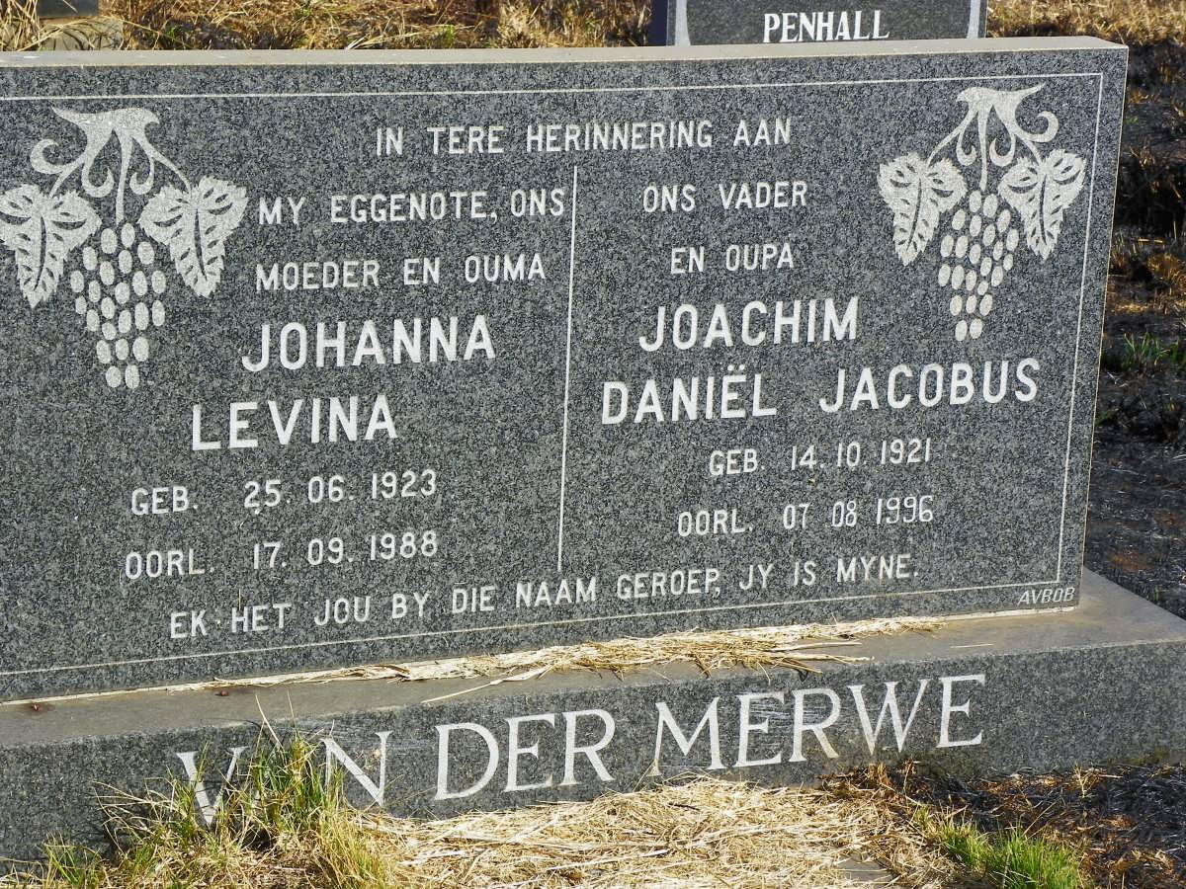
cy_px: 444
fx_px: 3426
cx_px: 593
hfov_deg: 19.6
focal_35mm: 100
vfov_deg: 14.8
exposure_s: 1/200
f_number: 5.6
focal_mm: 17.8
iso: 64
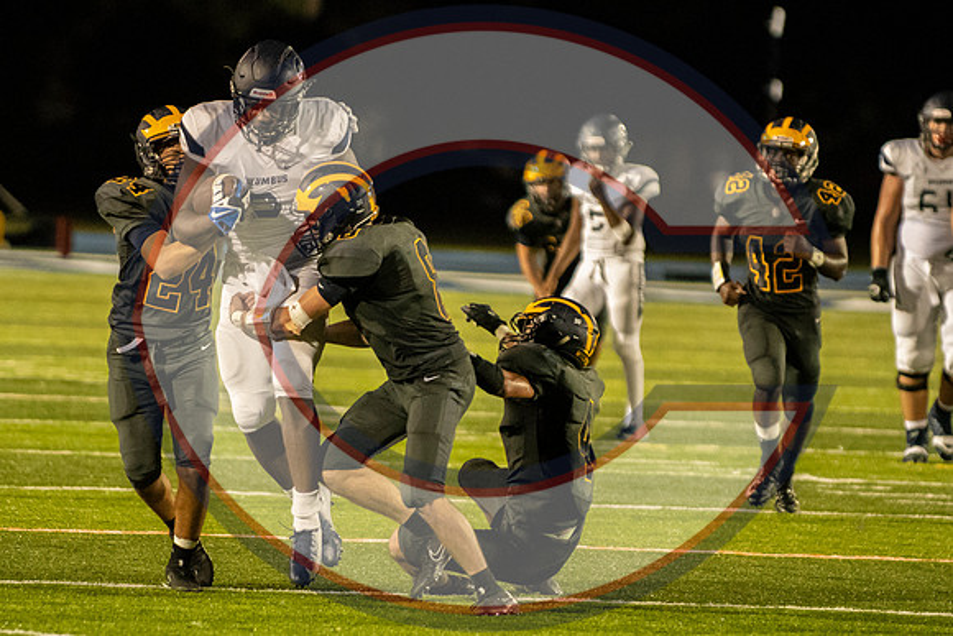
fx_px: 10771
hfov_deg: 5.1
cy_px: 374
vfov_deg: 3.4
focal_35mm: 407
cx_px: 388
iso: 10000
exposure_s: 1/1250
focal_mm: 200
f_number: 2.8
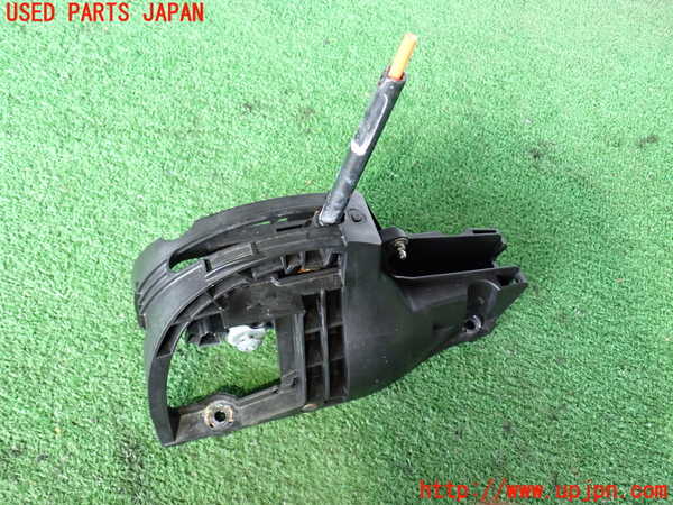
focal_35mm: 32
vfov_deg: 44.2
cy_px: 252
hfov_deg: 56.8
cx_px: 336
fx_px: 622
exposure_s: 1/30
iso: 640
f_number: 2.4
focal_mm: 5.79
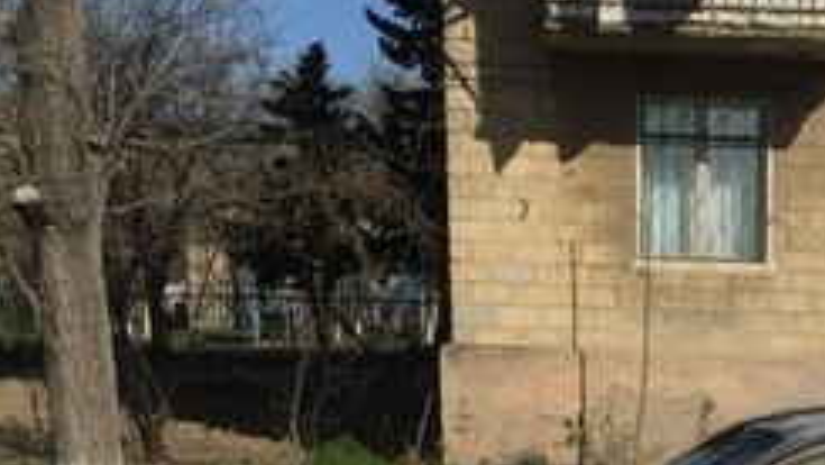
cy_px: 736
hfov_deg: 23.9
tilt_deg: -11.2
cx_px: 832
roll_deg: -1.7
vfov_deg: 13.3
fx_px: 1860
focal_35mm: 85
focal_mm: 4.15
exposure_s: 1/3968
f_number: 2.2
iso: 32
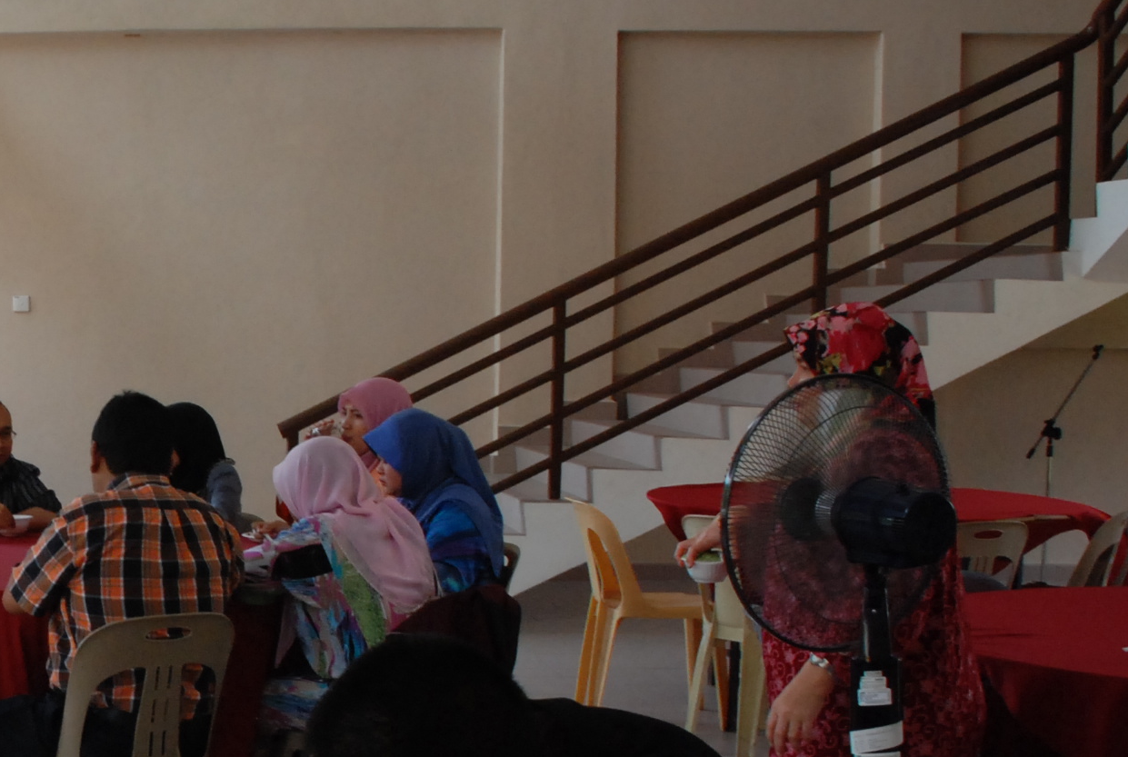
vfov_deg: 21.5
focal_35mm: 63
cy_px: 568
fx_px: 1978
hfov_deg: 29.4
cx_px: -42
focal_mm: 18
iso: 800
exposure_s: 1/125
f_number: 9
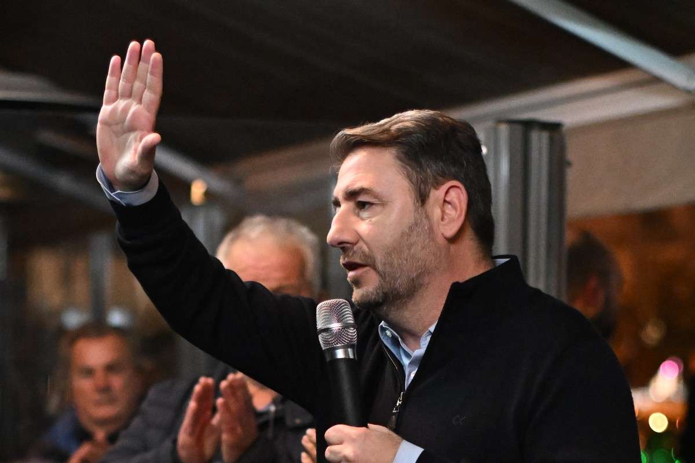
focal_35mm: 50
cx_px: 348
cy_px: 232
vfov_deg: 27.0
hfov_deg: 39.6
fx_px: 965
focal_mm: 50
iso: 6400
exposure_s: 1/800
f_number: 2.2
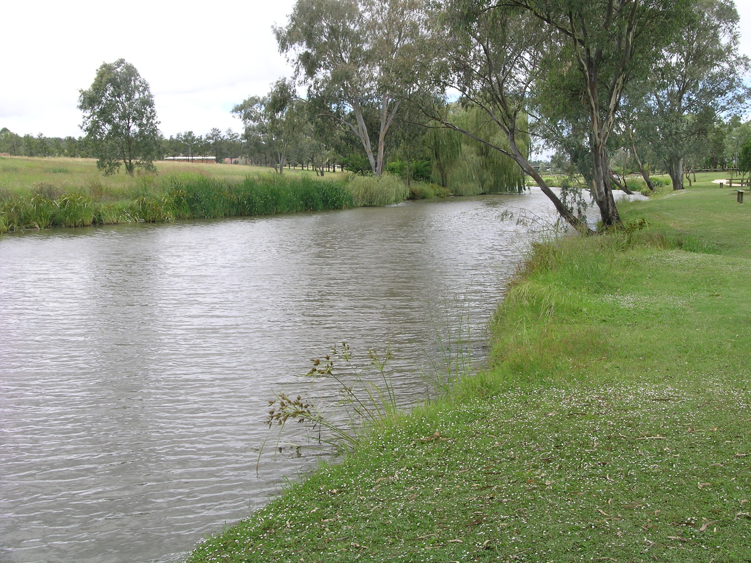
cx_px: 376
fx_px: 911
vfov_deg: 34.3
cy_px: 282
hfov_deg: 44.8
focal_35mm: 42
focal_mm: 8.7
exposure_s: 1/189
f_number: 6.4
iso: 50
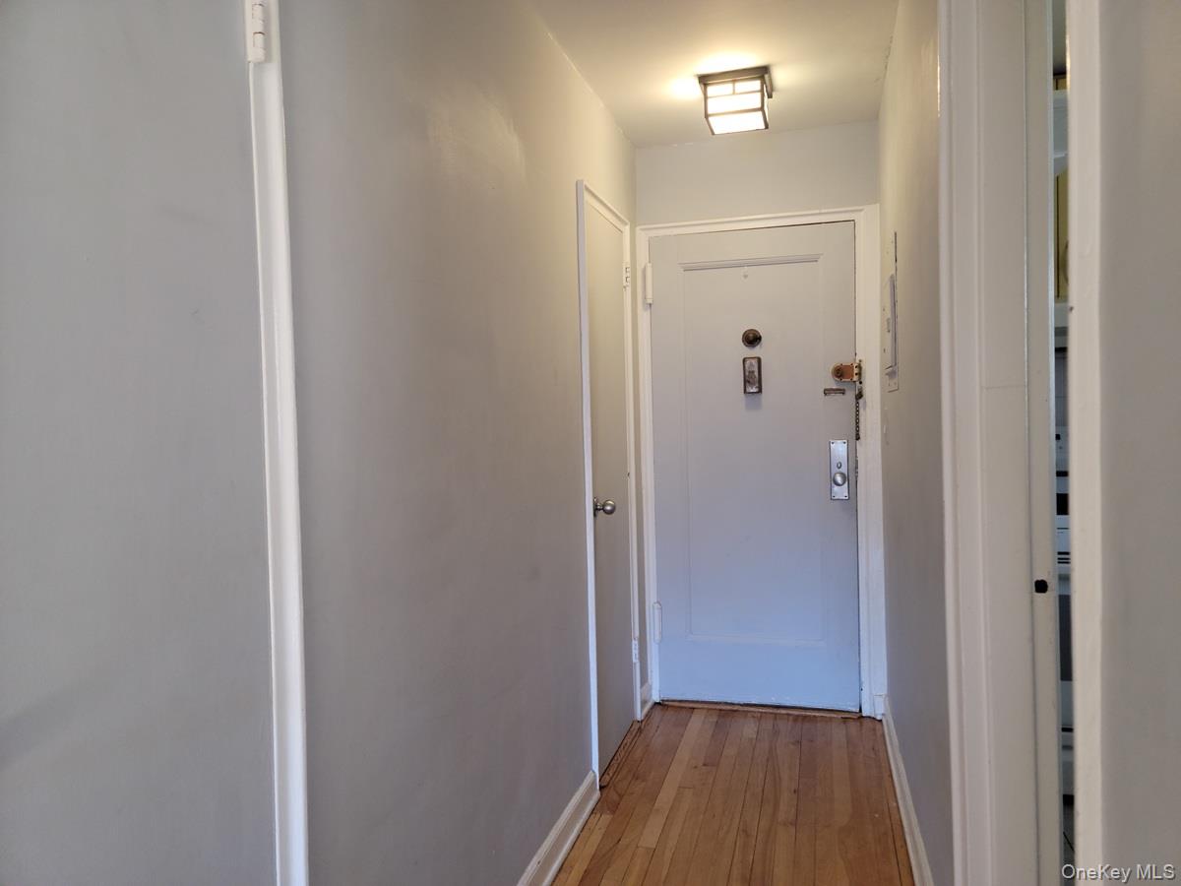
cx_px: 590
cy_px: 443
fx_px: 853
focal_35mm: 25
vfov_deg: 54.9
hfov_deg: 69.4
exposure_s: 1/40
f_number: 1.8
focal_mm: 7
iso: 200
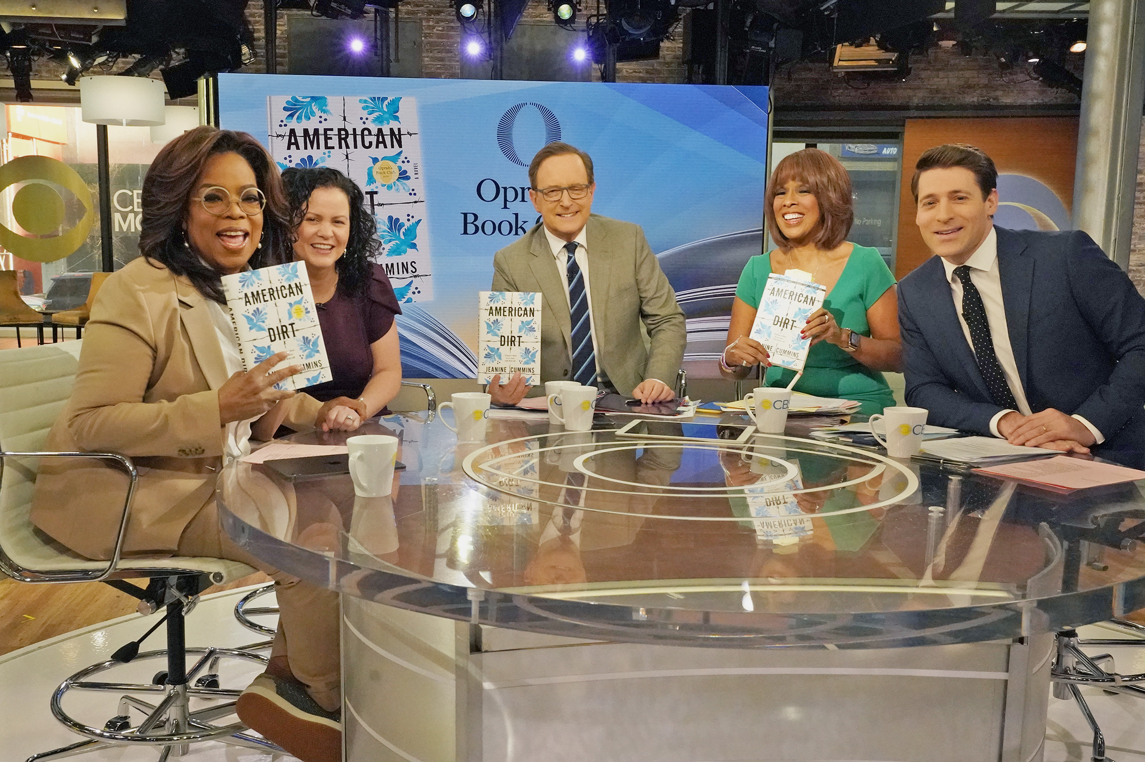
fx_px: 1081
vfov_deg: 38.9
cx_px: 572
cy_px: 381
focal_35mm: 34
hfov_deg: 55.8
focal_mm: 34
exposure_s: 1/250
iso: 12800
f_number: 10
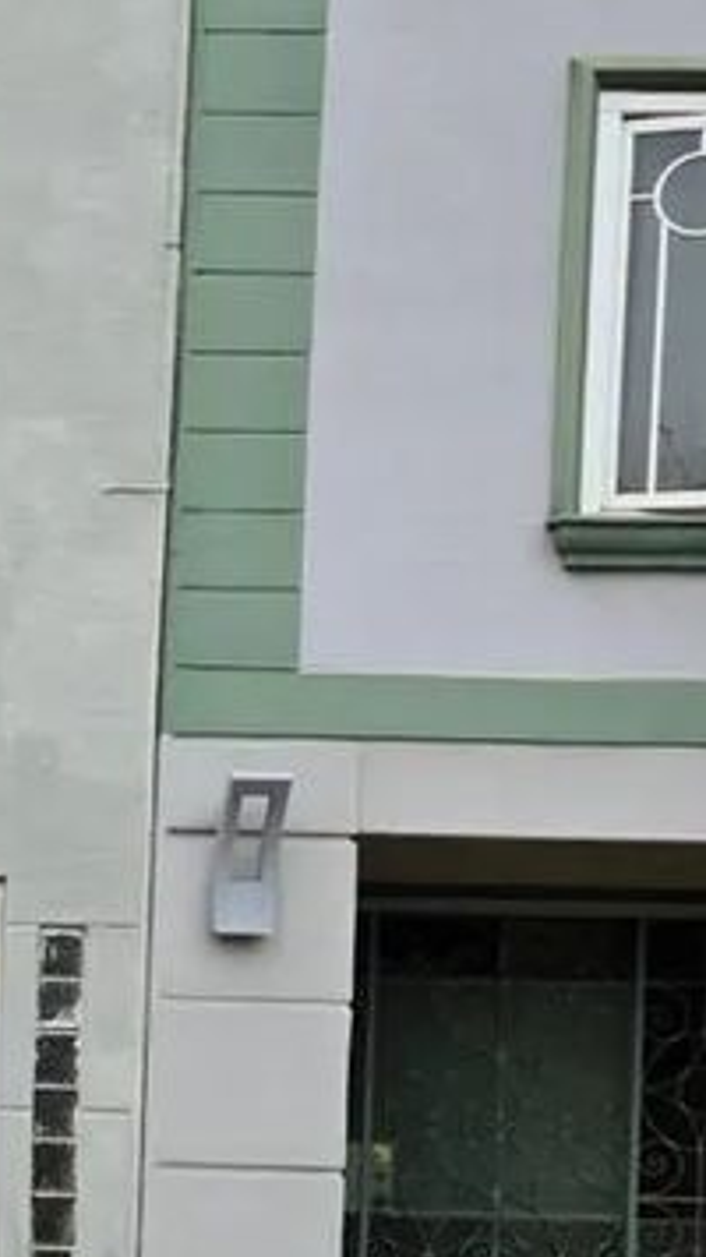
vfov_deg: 21.7
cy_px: 1163
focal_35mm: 96
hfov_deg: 10.6
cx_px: -1066
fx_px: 3198
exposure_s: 1/1157
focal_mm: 5.4
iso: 25
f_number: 1.8
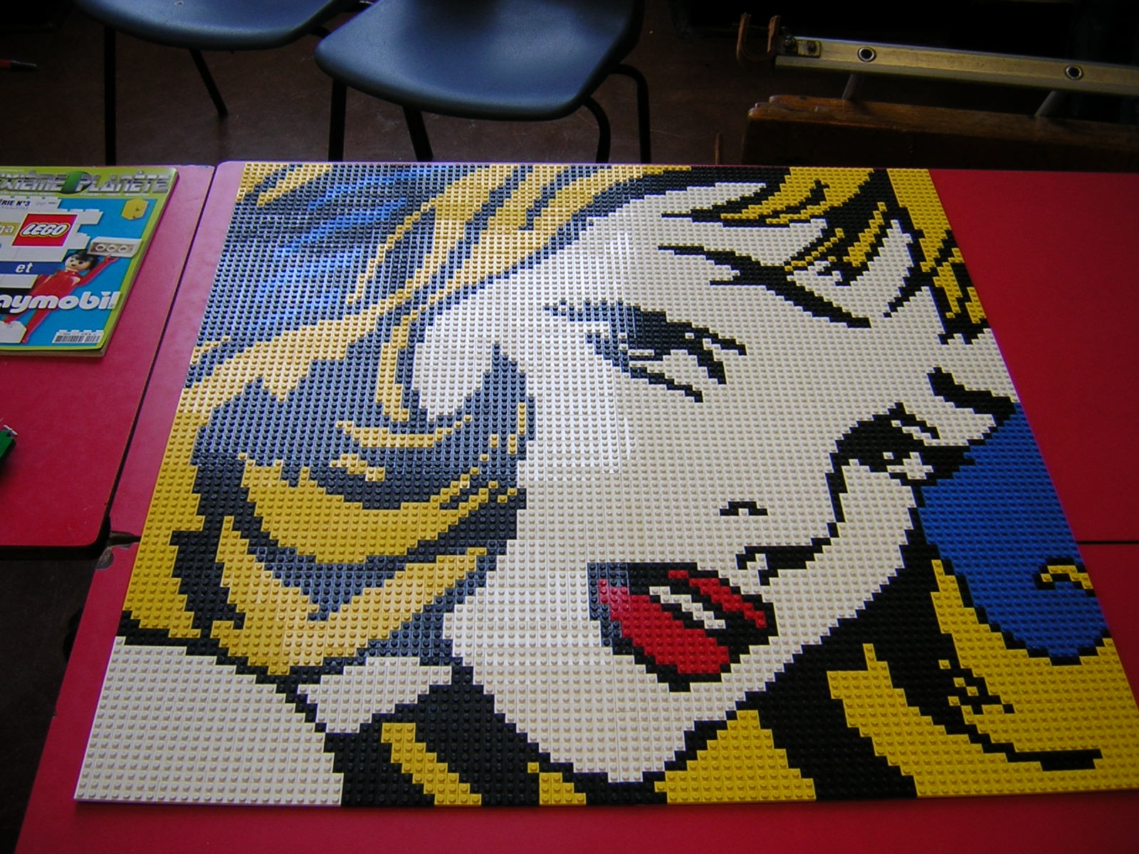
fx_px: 1185
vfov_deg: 39.7
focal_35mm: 36
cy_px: 427
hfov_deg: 51.4
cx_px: 570
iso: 100
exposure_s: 1/59.4
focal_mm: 4.7
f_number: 2.6
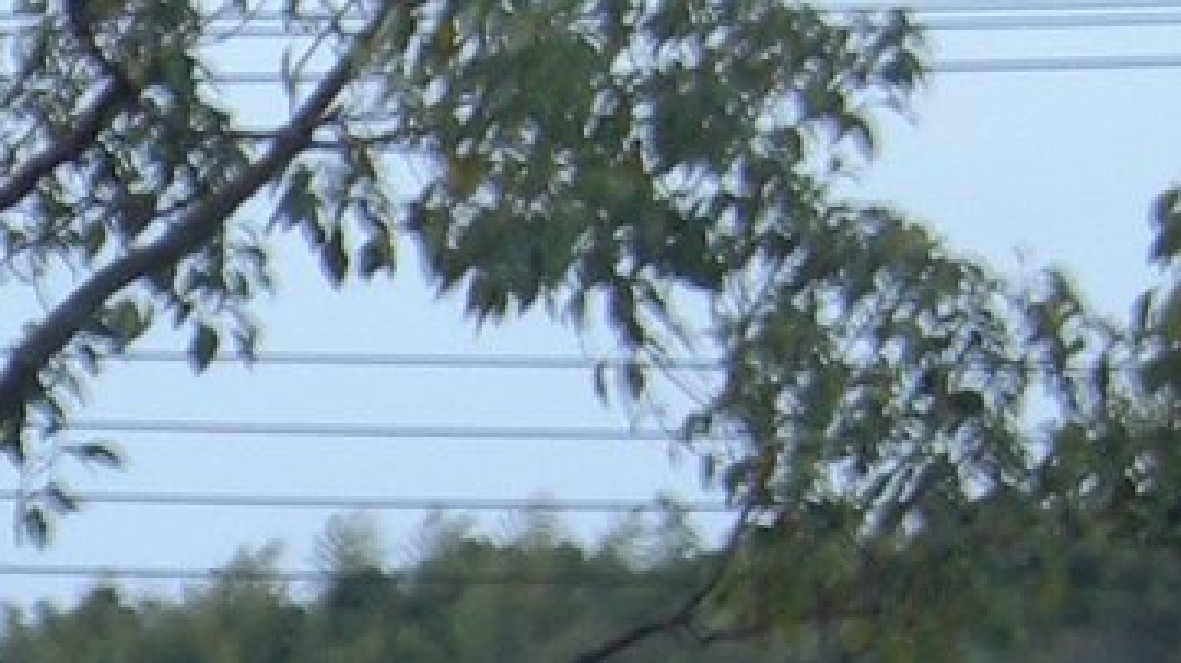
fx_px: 16118
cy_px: 1139
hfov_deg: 4.1
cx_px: -1388
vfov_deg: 2.3
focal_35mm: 515
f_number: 4
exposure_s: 1/13
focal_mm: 13.7
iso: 50
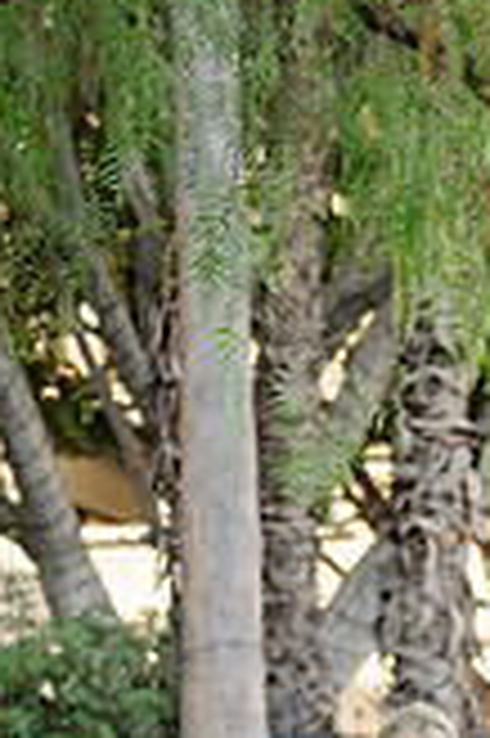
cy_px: 945
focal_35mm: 137
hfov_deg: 9.9
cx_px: 575
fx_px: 2803
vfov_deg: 14.4
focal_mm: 50
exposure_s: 1/400
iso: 100
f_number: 1.8
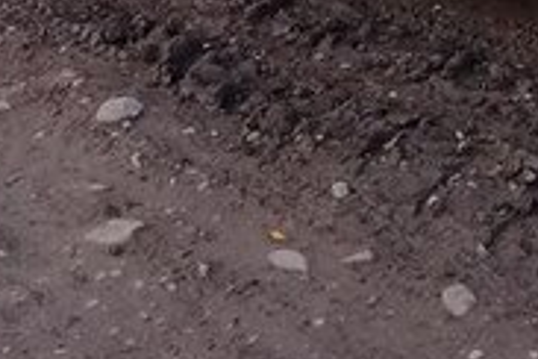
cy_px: -243
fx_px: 1733
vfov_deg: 11.2
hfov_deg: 17.1
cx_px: 597
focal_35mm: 116
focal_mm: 3.3
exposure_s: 1/100
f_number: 2.2
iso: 50
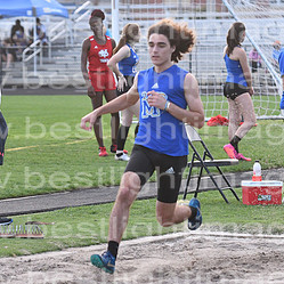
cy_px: 156
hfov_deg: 5.4
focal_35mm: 327
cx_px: 176
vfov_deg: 5.4
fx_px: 3035
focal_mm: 110
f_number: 4
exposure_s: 1/4000
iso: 1250
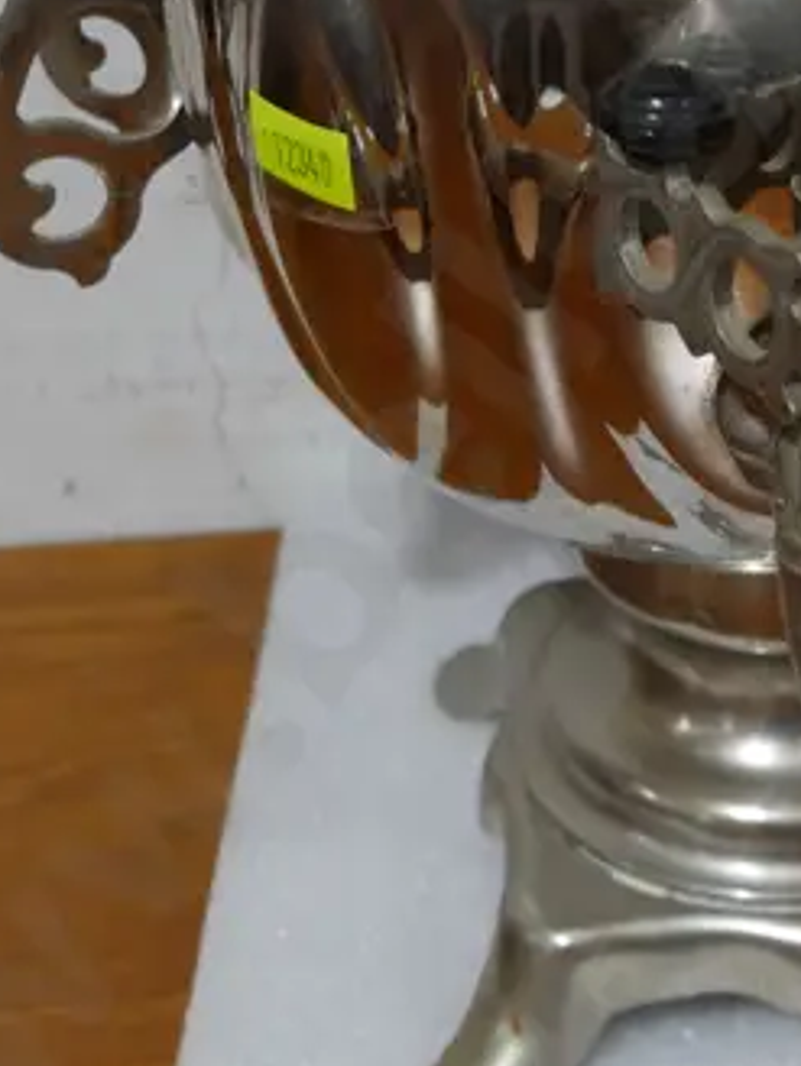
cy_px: -45
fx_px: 3453
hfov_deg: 13.1
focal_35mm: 112
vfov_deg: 17.1
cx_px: 809
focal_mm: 18
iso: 250
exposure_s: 1/60
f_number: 4
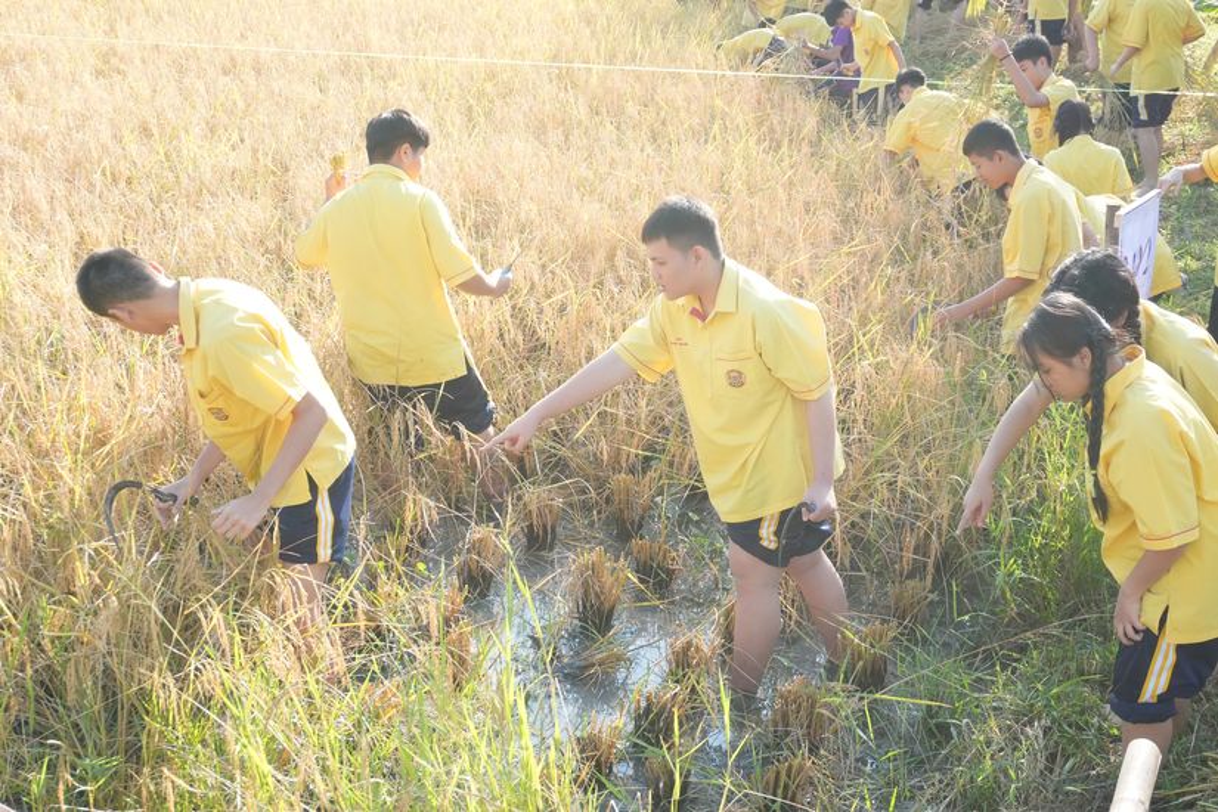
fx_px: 1472
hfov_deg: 45.0
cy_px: 406
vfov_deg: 30.8
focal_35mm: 44
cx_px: 609
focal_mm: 29
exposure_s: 1/1000
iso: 1600
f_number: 6.3
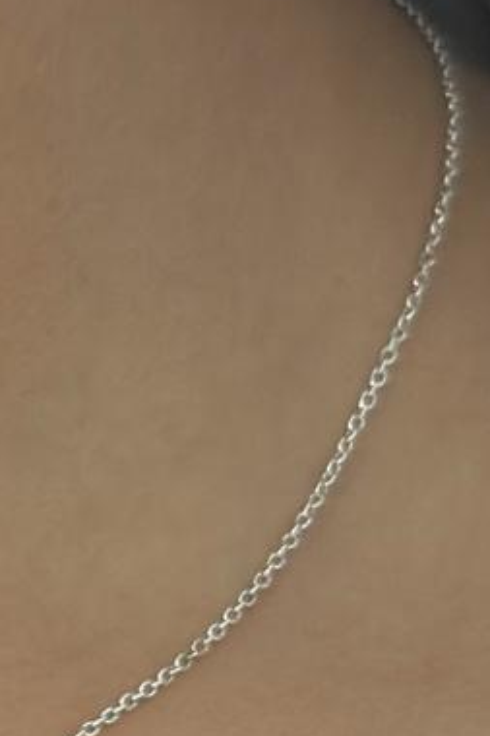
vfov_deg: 11.1
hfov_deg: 7.2
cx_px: -486
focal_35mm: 184
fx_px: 3760
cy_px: 736
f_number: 1.78
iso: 320
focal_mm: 6.86
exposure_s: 1/50
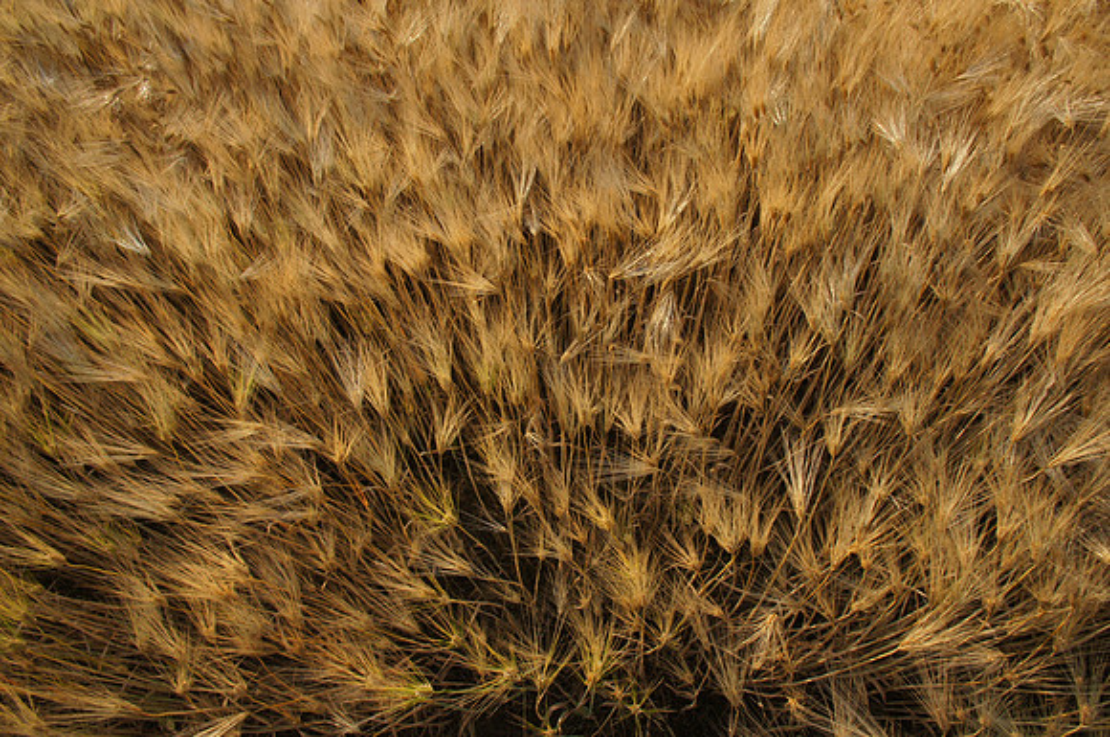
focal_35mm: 15
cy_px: 368
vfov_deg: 77.2
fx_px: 462
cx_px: 555
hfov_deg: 100.5
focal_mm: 10
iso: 400
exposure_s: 1/125
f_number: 16
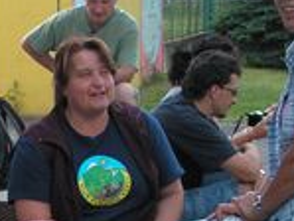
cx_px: -20
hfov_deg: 17.5
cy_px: 217
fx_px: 927
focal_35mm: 109
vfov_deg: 13.4
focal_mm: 6
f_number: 3.2
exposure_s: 1/100
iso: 50
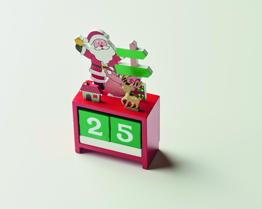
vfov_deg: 13.0
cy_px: 105
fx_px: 923
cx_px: 112
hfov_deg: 16.2
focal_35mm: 119
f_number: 14
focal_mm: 105
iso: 125
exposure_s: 1/125
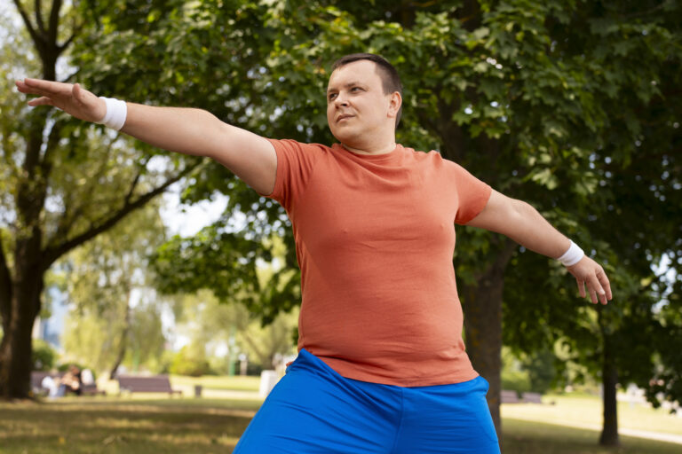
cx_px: 341
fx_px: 985
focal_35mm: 52
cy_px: 227
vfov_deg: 26.0
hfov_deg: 38.2
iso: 160
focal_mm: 52
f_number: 2.8
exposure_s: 1/500
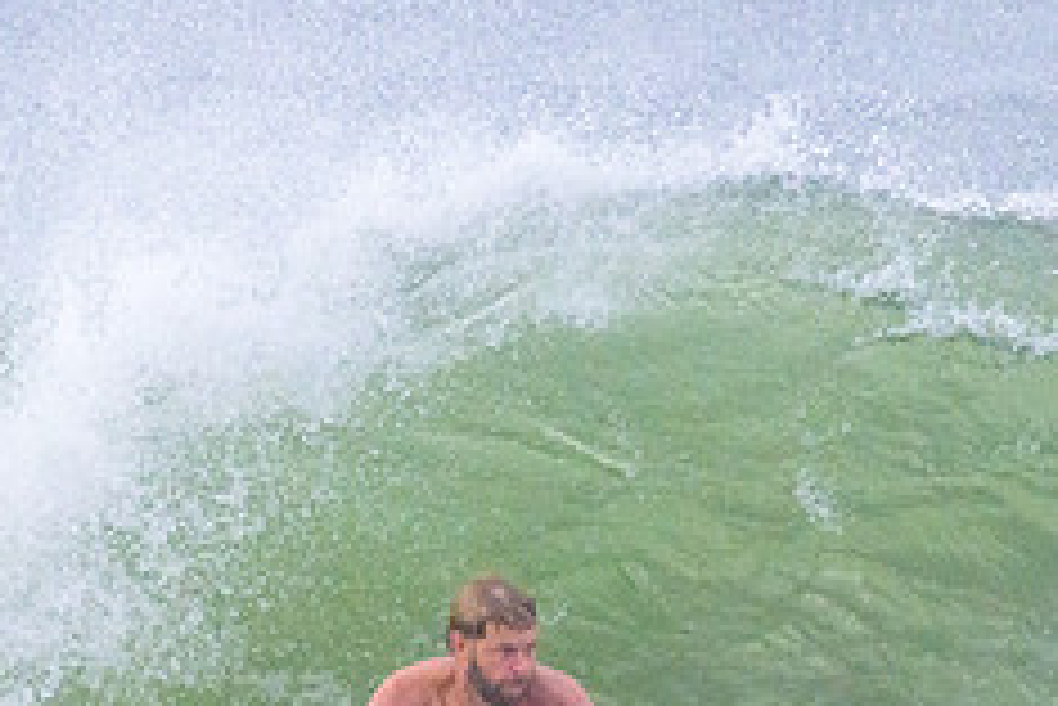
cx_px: 680
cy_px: 749
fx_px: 58047
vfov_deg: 0.7
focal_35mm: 1974
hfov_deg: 1.0
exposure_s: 1/3200
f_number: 11
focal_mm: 800
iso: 5600
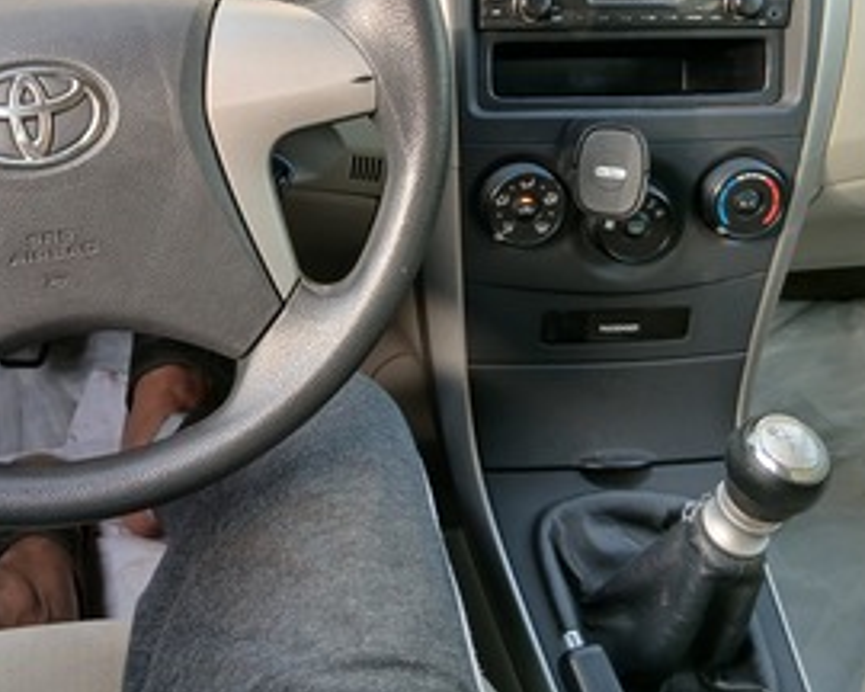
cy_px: 146
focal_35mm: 43
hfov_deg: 42.5
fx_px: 1101
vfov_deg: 33.9
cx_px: 312
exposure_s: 1/60
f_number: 1.8
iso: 50
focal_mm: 3.98
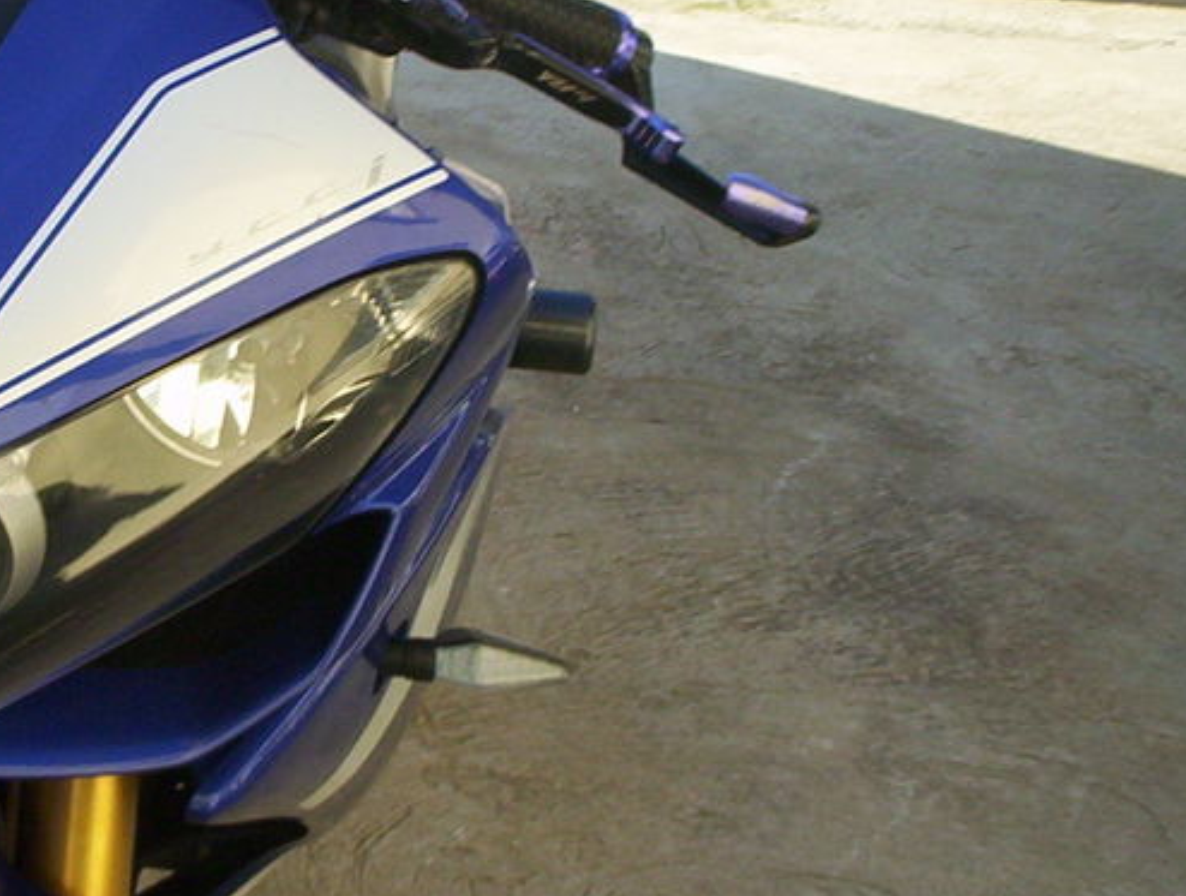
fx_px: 2645
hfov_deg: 24.2
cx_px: 17
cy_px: 229
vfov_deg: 19.1
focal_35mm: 77
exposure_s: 1/161
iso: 100
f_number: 4.5
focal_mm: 4.99
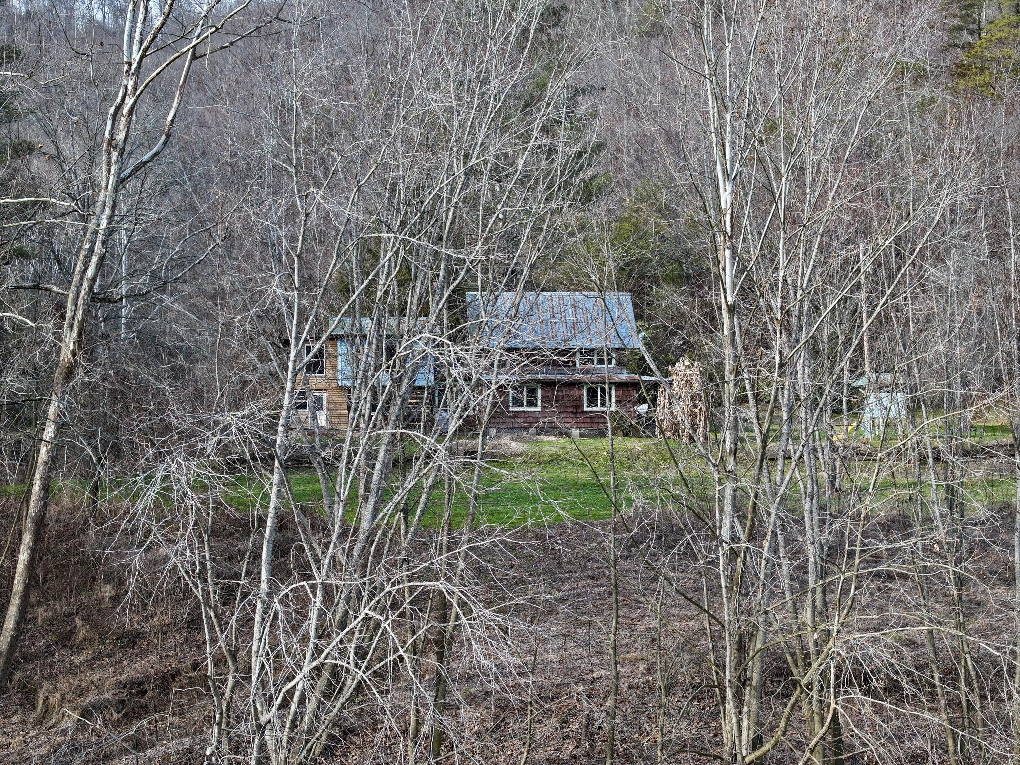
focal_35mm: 70
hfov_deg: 27.8
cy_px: 382
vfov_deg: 21.0
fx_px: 2063
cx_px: 510
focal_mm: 19.35
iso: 100
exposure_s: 1/320
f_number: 2.8
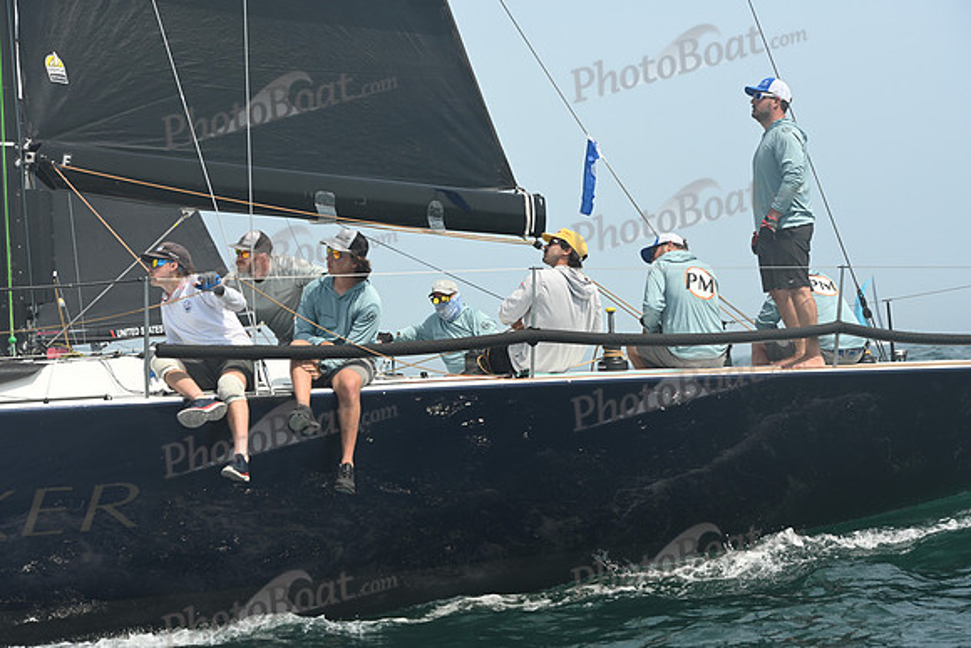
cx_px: 486
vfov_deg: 14.4
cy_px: 324
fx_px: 2563
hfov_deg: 21.5
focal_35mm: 95
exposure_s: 1/1250
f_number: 5.6
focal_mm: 95
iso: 320
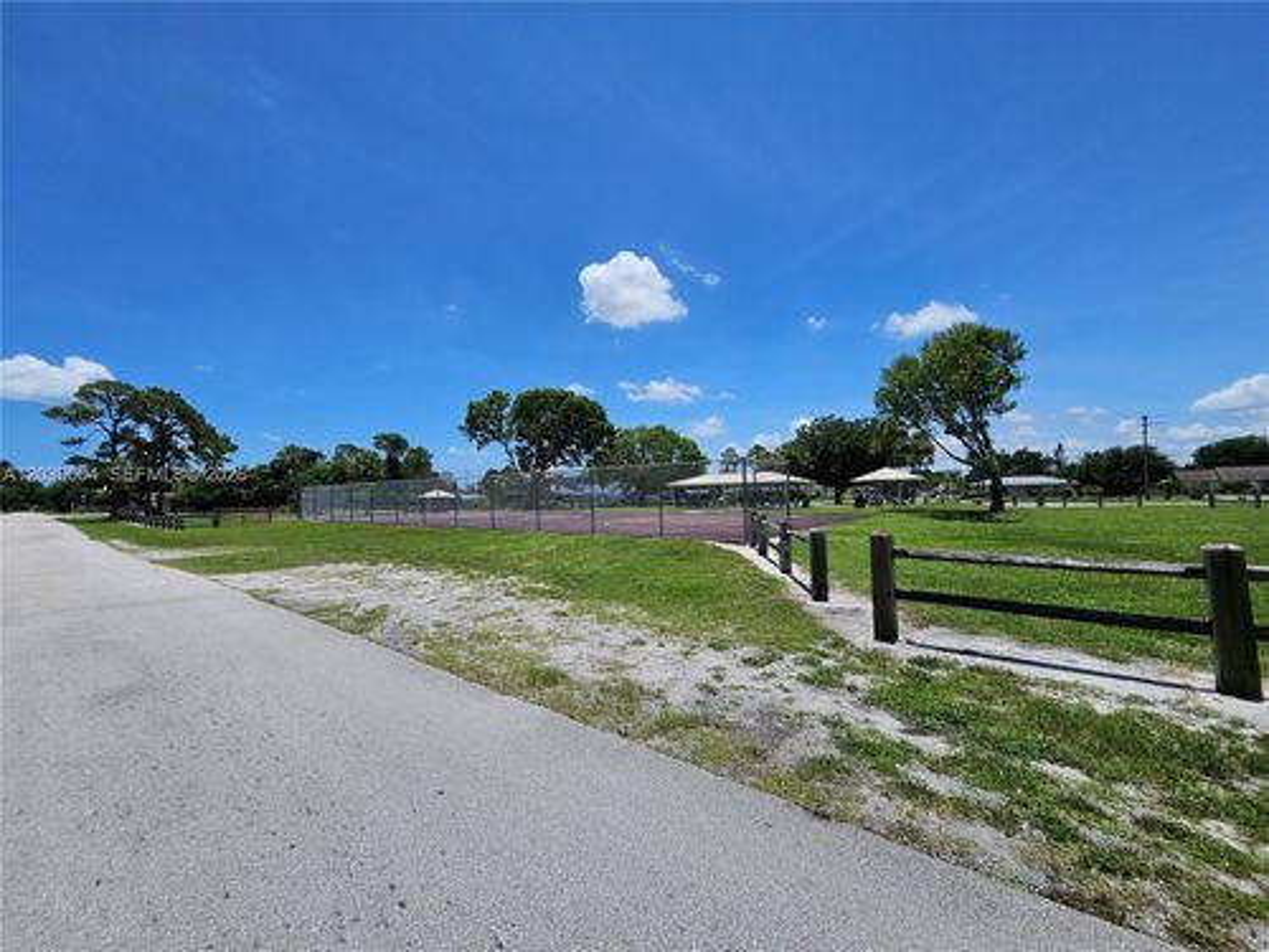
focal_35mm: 13
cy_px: 476
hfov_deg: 106.2
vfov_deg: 89.9
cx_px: 634
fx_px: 477
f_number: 2.2
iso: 32
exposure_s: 1/2604
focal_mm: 1.74
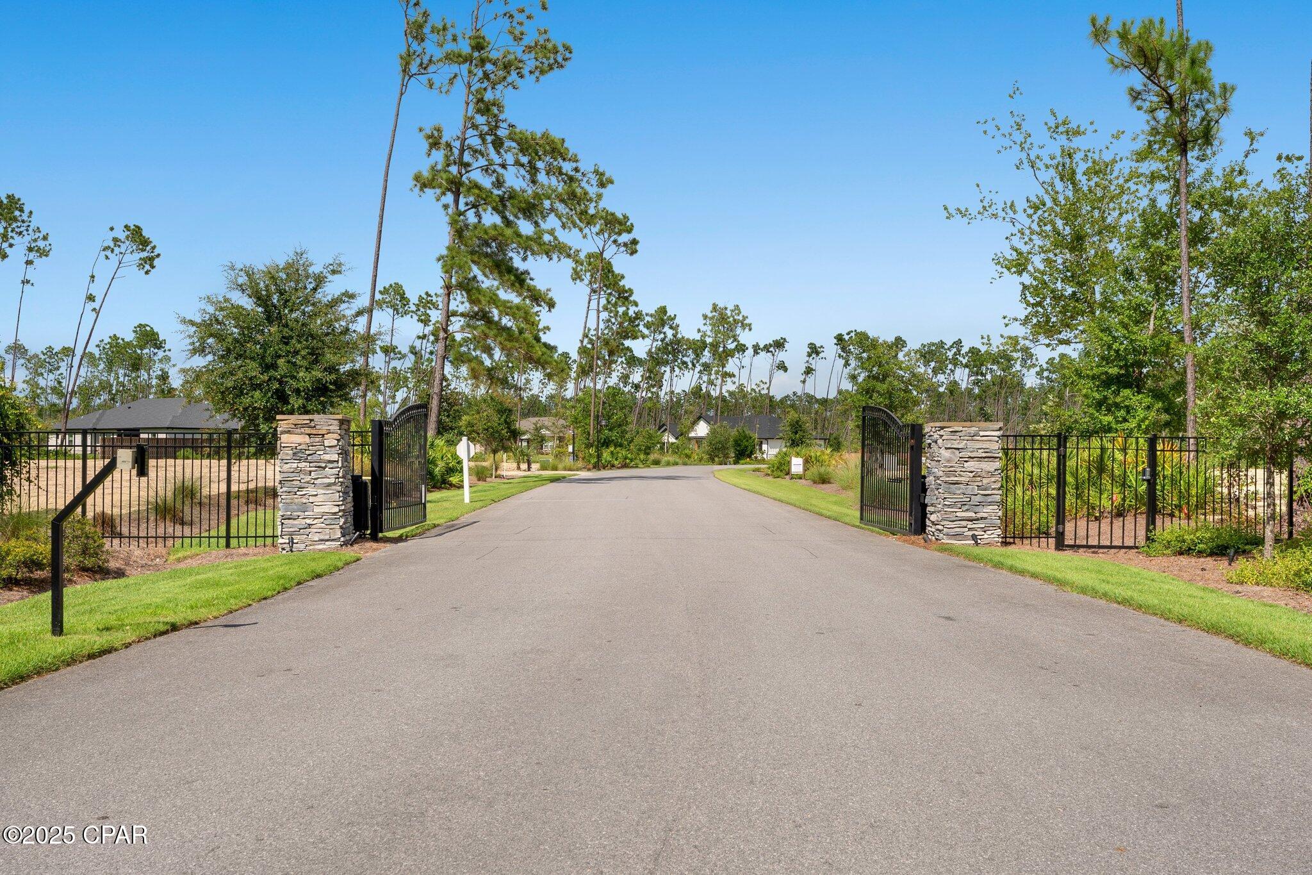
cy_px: 438
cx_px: 656
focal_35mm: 32
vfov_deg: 41.1
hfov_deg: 58.7
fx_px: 1166
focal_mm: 21.8
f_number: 9
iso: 50
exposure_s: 1/100
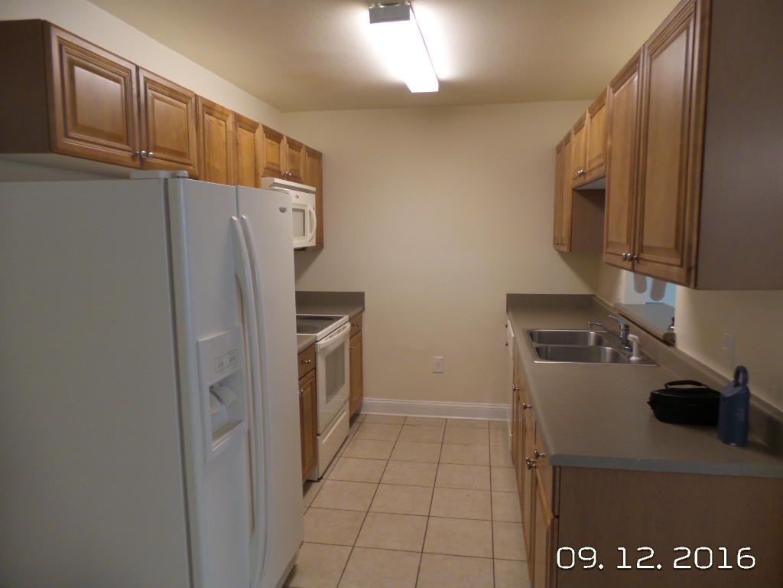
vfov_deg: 58.9
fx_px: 520
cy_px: 294
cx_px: 392
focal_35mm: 23
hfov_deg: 73.9
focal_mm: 4.1
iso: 200
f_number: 2.8
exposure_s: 1/30
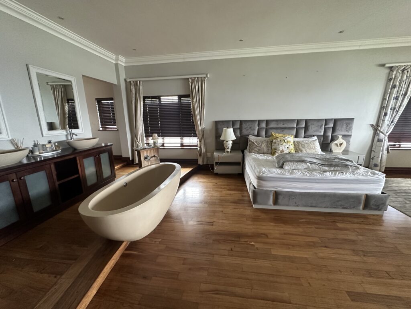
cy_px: 154
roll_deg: +0.5
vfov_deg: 85.7
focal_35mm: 14
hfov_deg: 102.1
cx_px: 206
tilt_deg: -11.8
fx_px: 166
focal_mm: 2.22
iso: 320
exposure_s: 1/79
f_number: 2.2
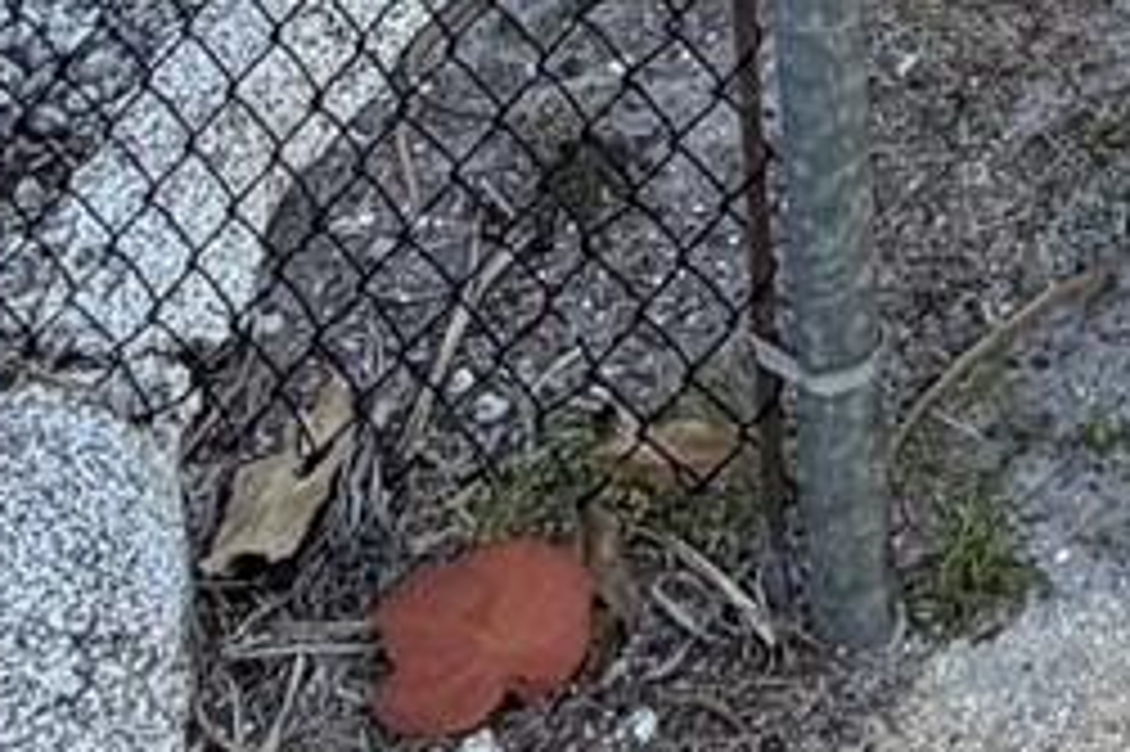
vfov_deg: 11.0
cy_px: -1342
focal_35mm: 93
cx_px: 1805
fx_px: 2917
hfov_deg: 18.7
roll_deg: -0.1
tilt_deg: -1.4
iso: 50
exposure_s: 1/297
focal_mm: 2.22
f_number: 2.2
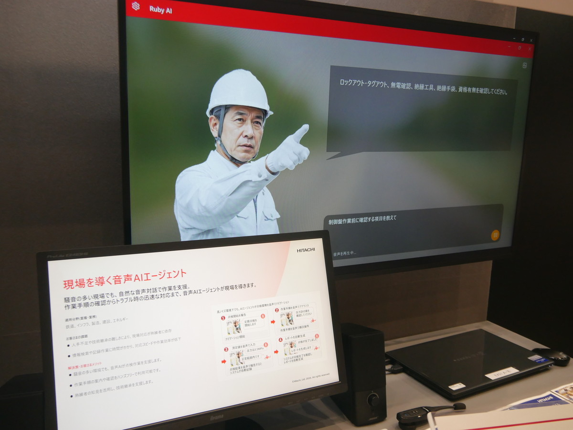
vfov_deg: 44.2
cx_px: 286
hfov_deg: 56.8
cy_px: 215
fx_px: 530
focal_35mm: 32
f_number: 3.9
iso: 800
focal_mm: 16
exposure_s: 1/125
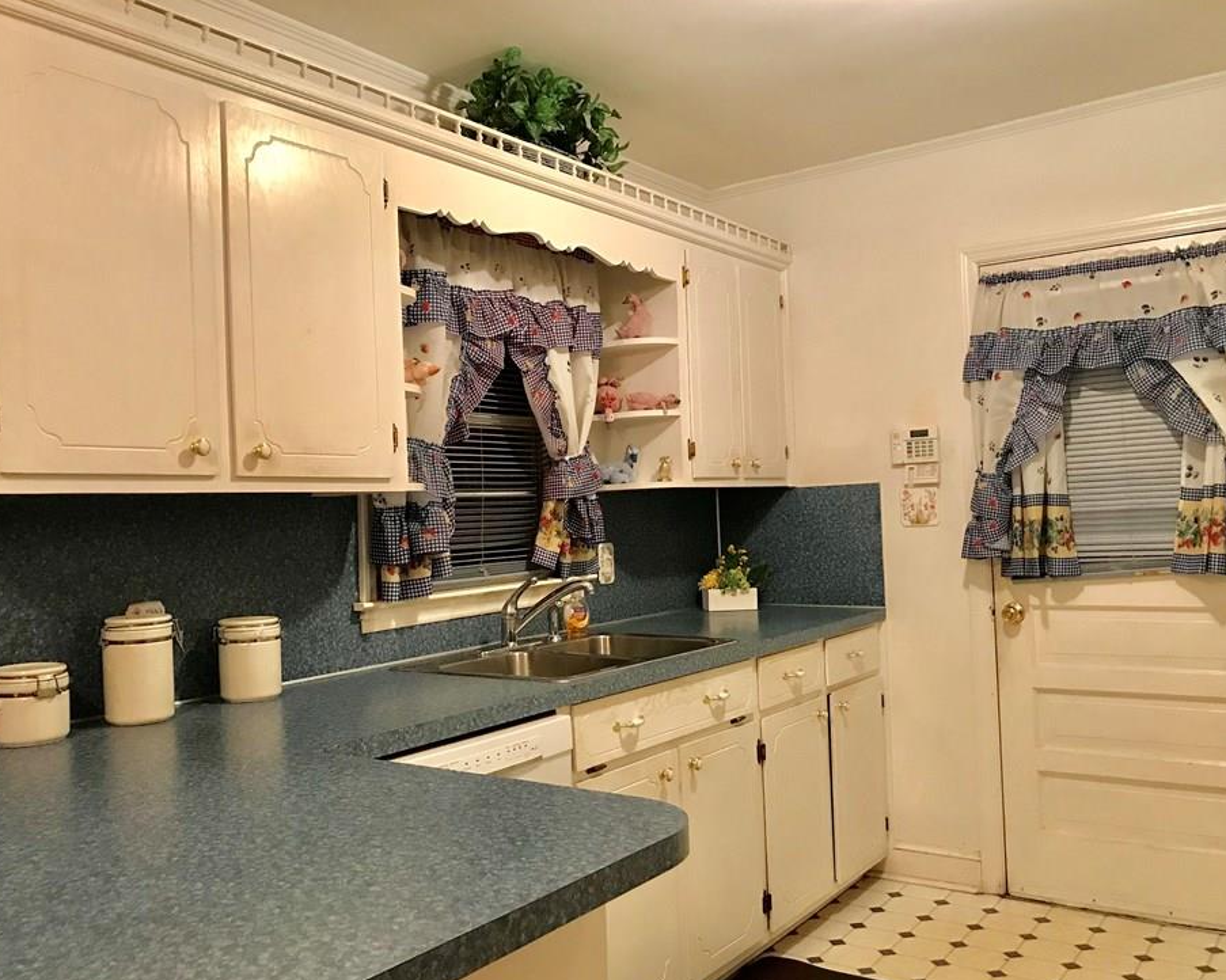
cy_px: 510
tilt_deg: -0.5
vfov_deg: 47.1
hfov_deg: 57.2
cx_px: 589
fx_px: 1125
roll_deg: +2.0
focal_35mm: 31
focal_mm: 3.99
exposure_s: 1/15
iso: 80
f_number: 1.8
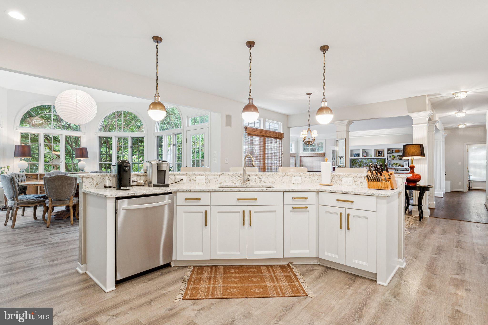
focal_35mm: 18
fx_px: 244
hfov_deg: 90.0
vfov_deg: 67.4
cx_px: 244
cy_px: 162
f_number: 9
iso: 200
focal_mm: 12
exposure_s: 1/4
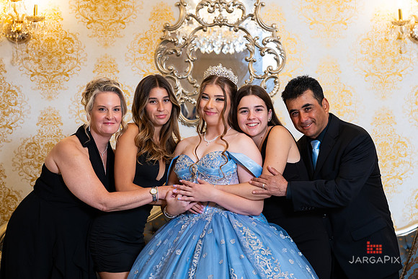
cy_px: 119
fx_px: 948
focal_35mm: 82
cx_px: 232
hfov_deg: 24.8
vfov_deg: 16.7
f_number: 4
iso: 1000
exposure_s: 1/160
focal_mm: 70
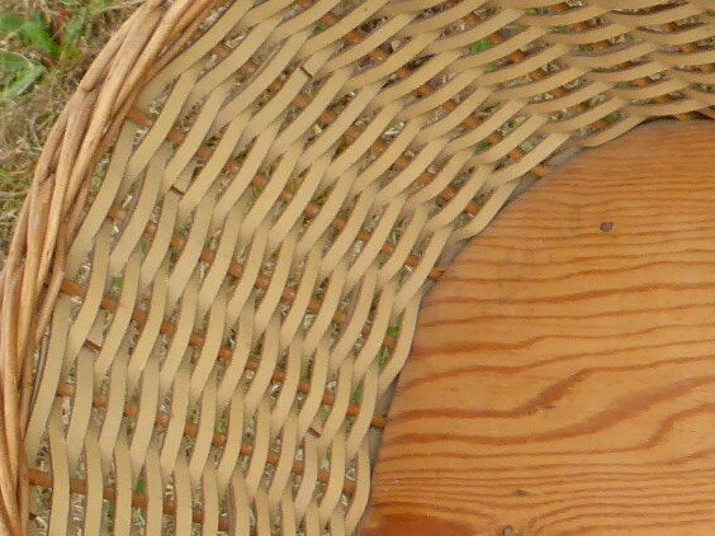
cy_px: 213
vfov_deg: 9.3
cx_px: 942
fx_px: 3284
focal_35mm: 159
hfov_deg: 12.1
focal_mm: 6.1
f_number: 3.7
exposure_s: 1/250
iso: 100
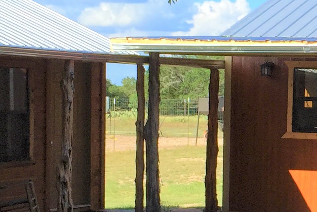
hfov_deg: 14.9
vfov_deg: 10.5
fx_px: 1145
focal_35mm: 130
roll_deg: -1.5
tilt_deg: -2.7
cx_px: 434
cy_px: 155
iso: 32
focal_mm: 4.15
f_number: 2.2
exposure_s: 1/1163
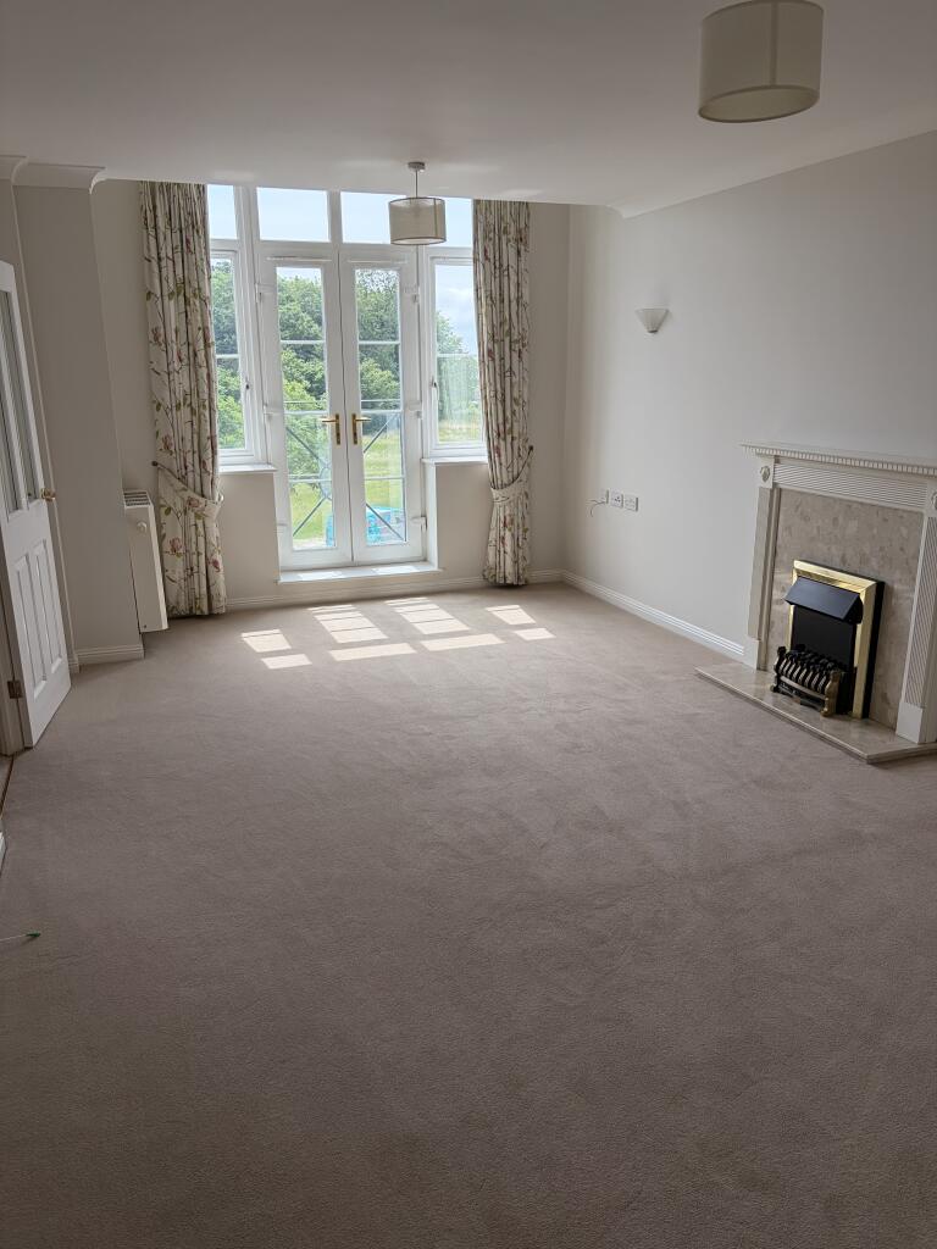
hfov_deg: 53.1
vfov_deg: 67.3
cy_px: 624
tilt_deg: -14.1
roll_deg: +0.5
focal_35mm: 26
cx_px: 468
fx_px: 938
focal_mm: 5.96
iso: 64
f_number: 1.6
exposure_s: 1/731
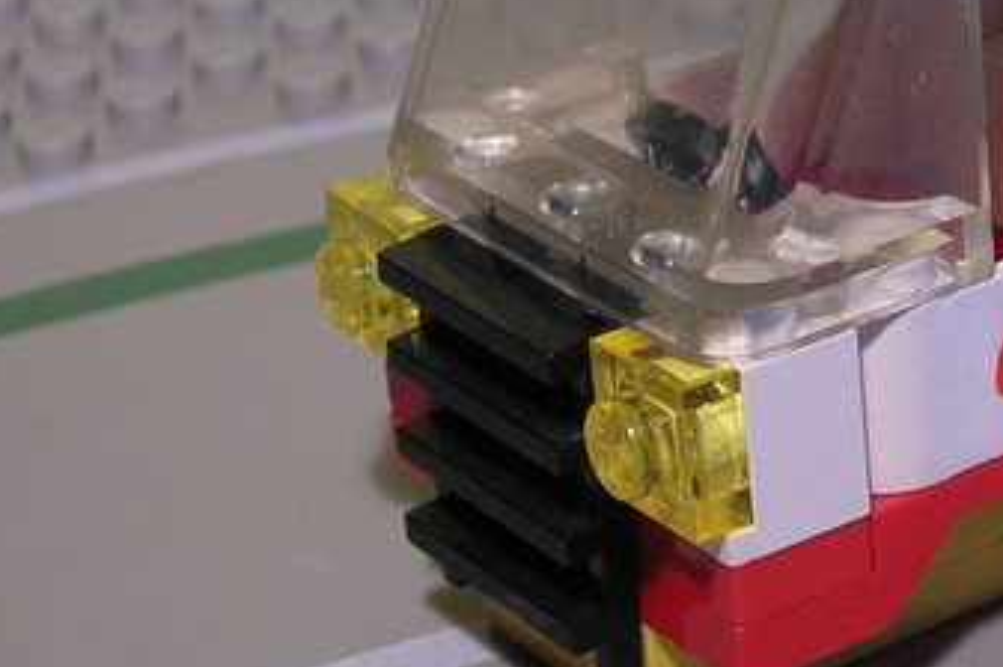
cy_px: 73
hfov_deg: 13.6
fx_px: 4175
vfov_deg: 9.1
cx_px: 940
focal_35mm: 150
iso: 50
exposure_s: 1/16.2
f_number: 3.4
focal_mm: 9
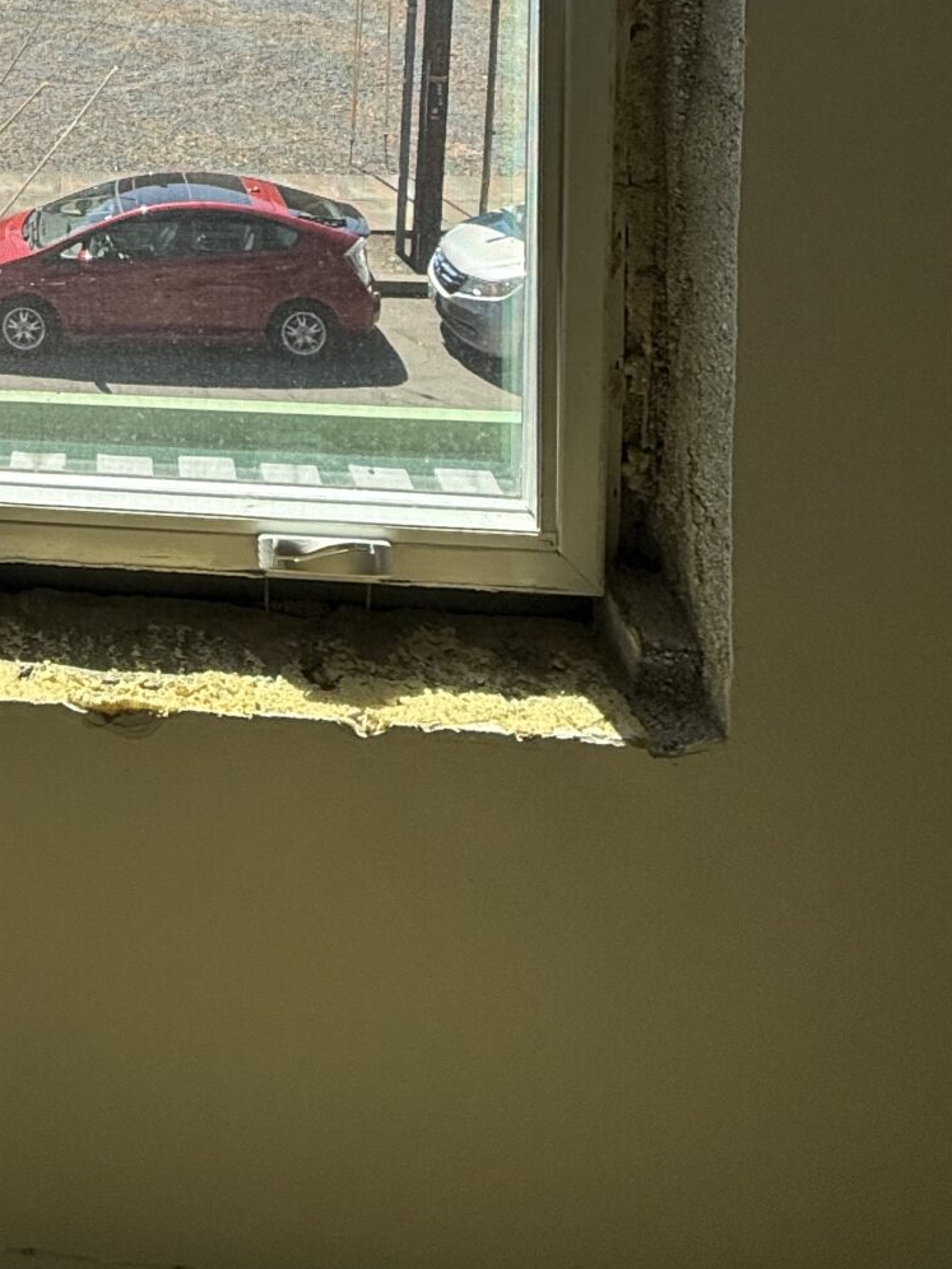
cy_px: -172
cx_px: -47
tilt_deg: -3.8
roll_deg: -1.1
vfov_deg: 40.1
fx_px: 1320
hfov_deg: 35.1
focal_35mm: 36
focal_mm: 2.22
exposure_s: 1/901
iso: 50
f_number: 2.2
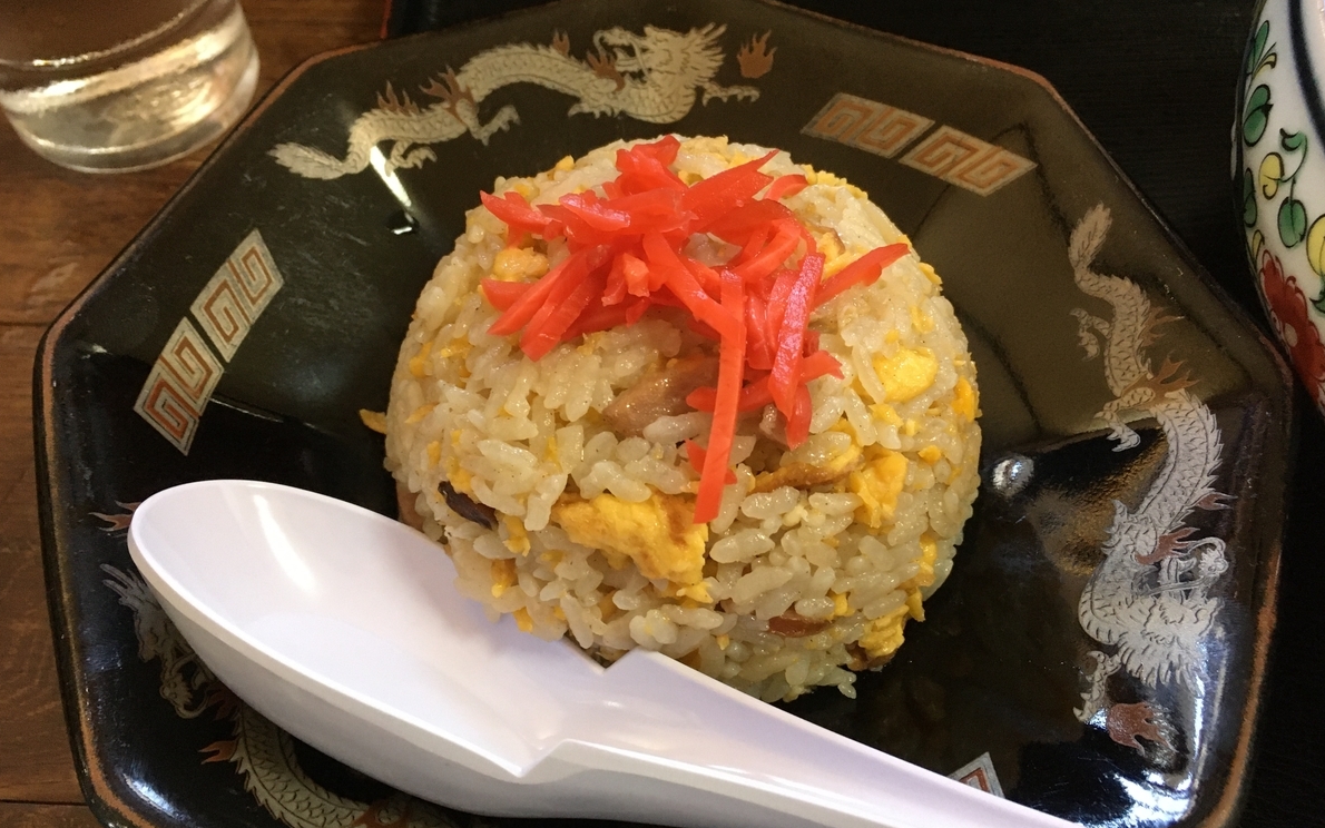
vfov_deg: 40.6
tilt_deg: -56.4
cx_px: 660
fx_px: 1120
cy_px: 407
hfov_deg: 61.2
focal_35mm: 31
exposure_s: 1/30
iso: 160
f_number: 2.2
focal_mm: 4.15
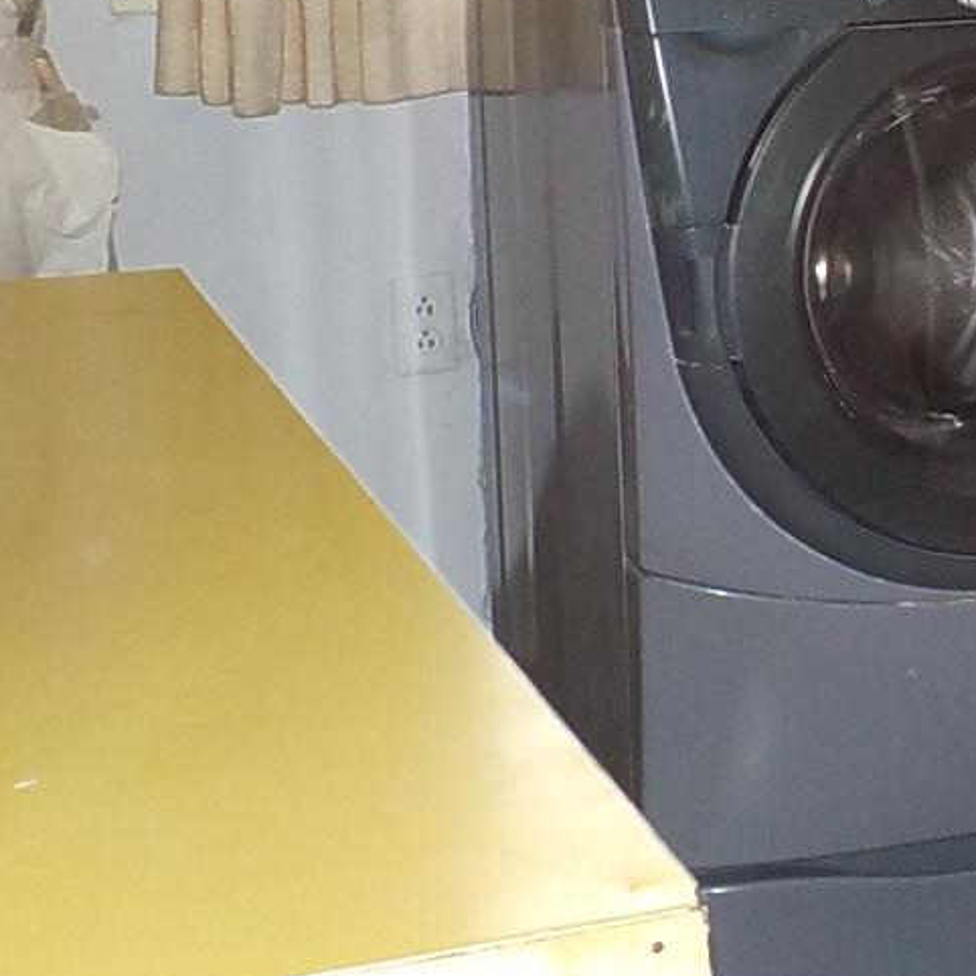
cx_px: 1245
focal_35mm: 88
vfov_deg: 19.3
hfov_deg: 18.4
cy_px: 83
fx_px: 2807
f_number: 3.3
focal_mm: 4.1
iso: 200
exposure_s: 1/30
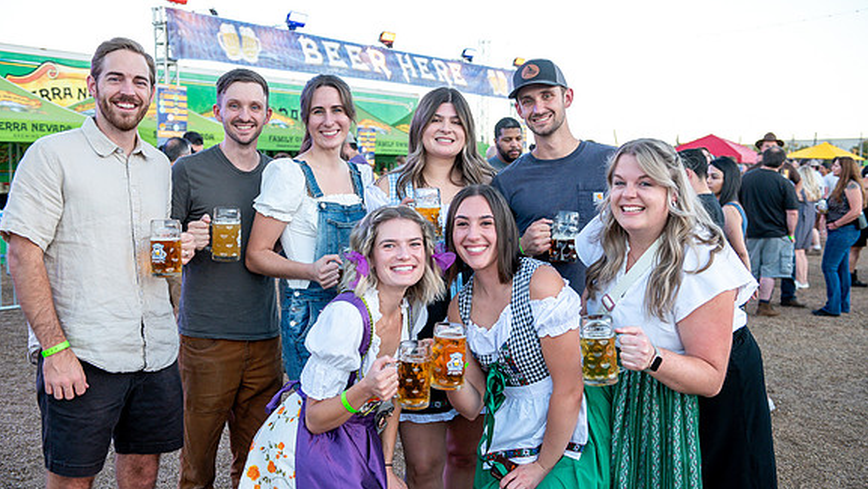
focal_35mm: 40
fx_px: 921
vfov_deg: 29.7
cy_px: 252
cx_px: 435
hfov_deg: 50.5
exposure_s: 1/400
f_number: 4
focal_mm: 38
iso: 640
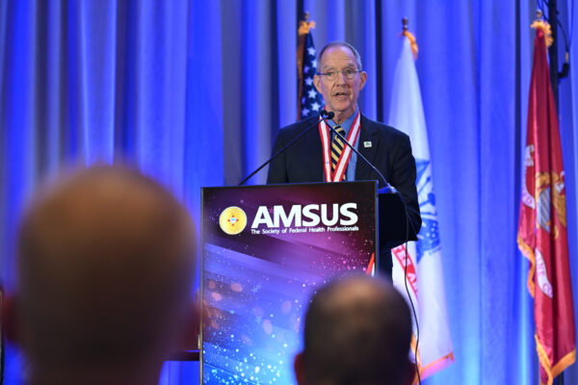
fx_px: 1862
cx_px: 289
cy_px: 192
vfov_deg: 11.8
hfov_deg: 17.6
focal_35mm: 116
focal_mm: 116
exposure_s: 1/125
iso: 2000
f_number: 4.5
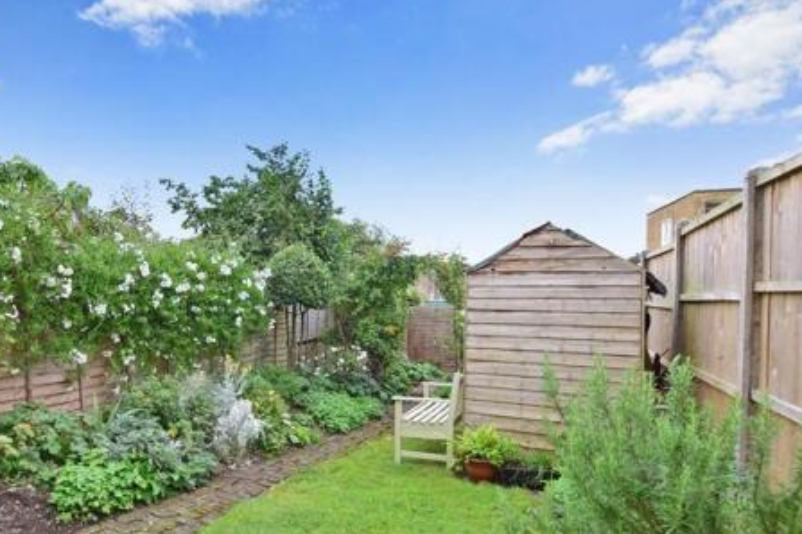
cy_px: 325
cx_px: 248
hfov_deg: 75.3
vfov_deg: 56.7
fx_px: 490
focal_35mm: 22
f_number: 7.1
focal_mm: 10
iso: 200
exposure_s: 1/100
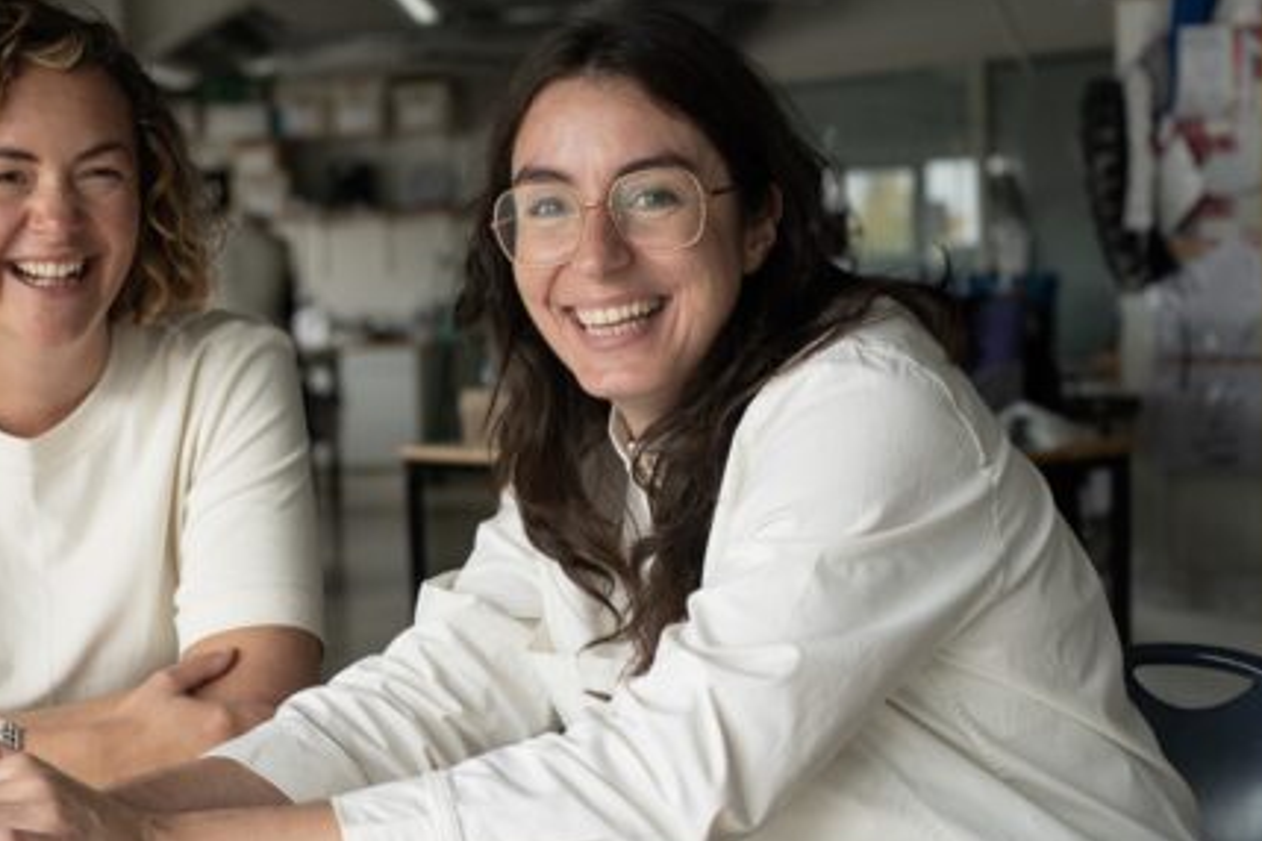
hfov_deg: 26.1
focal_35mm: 77
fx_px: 2699
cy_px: 429
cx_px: 403
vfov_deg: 17.7
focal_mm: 55
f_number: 4
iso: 1000
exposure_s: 1/500
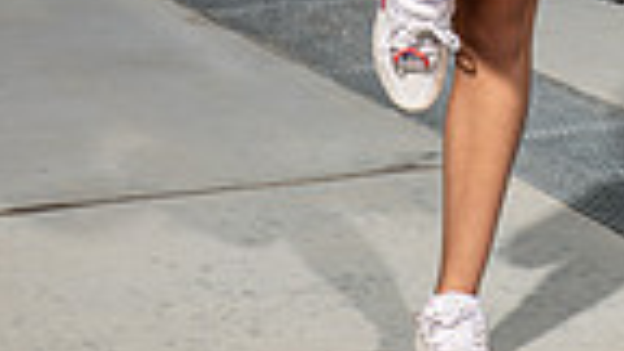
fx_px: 2978
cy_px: -516
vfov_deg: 6.4
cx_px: 490
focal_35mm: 180
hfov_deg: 11.9
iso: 100
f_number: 7.1
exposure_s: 1/320
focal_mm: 55
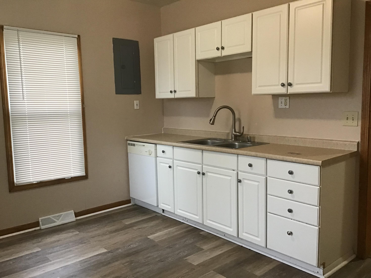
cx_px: 186
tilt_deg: -6.3
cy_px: 139
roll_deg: +1.0
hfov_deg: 58.4
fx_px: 332
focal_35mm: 31
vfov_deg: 45.4
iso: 100
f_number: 2.4
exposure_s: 1/30
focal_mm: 3.3
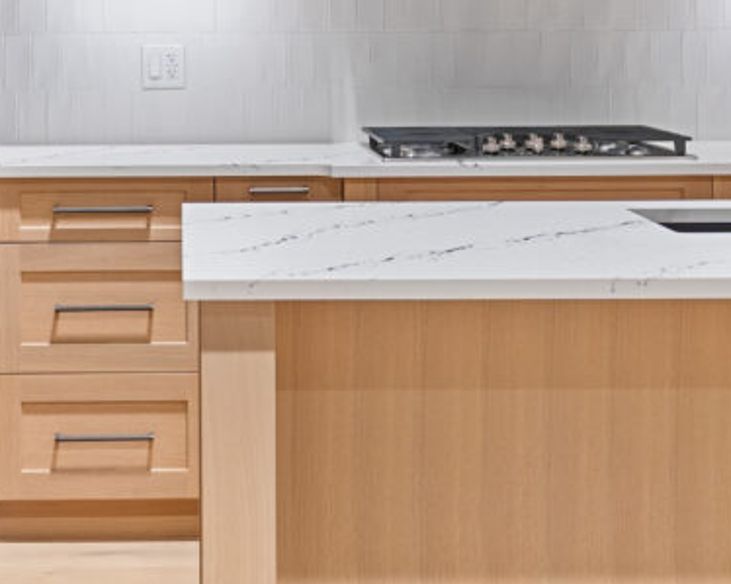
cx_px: 194
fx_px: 1947
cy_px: -51
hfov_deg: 21.1
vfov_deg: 16.6
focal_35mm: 90
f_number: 8
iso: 400
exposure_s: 1/2
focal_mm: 35
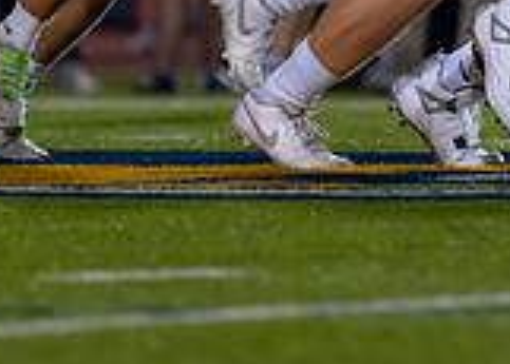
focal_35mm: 1054
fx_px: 15267
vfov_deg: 1.4
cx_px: 921
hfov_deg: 1.9
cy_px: -215
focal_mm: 135
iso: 1000
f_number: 1.8
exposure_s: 1/1000
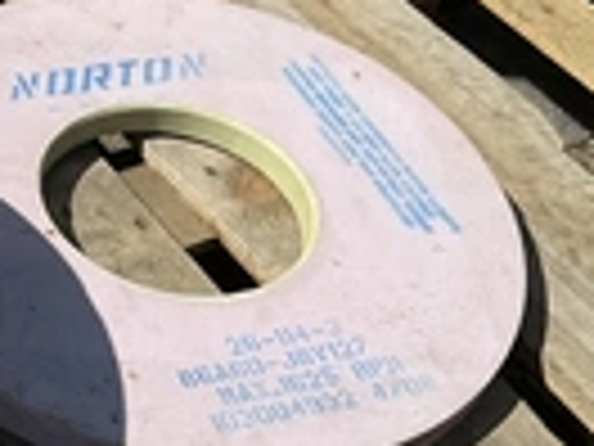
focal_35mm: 85
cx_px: -266
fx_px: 1459
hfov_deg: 20.2
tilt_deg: -47.4
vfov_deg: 17.3
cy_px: 284
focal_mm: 3
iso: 25
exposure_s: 1/4065
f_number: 1.8
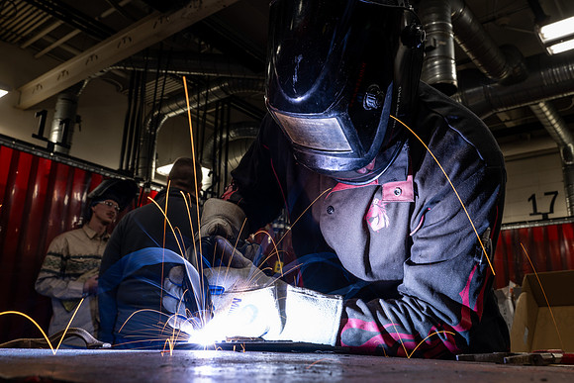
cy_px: 192
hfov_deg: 58.7
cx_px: 287
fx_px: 510
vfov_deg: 41.1
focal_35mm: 32
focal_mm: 32
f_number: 11
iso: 50
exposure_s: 1/6
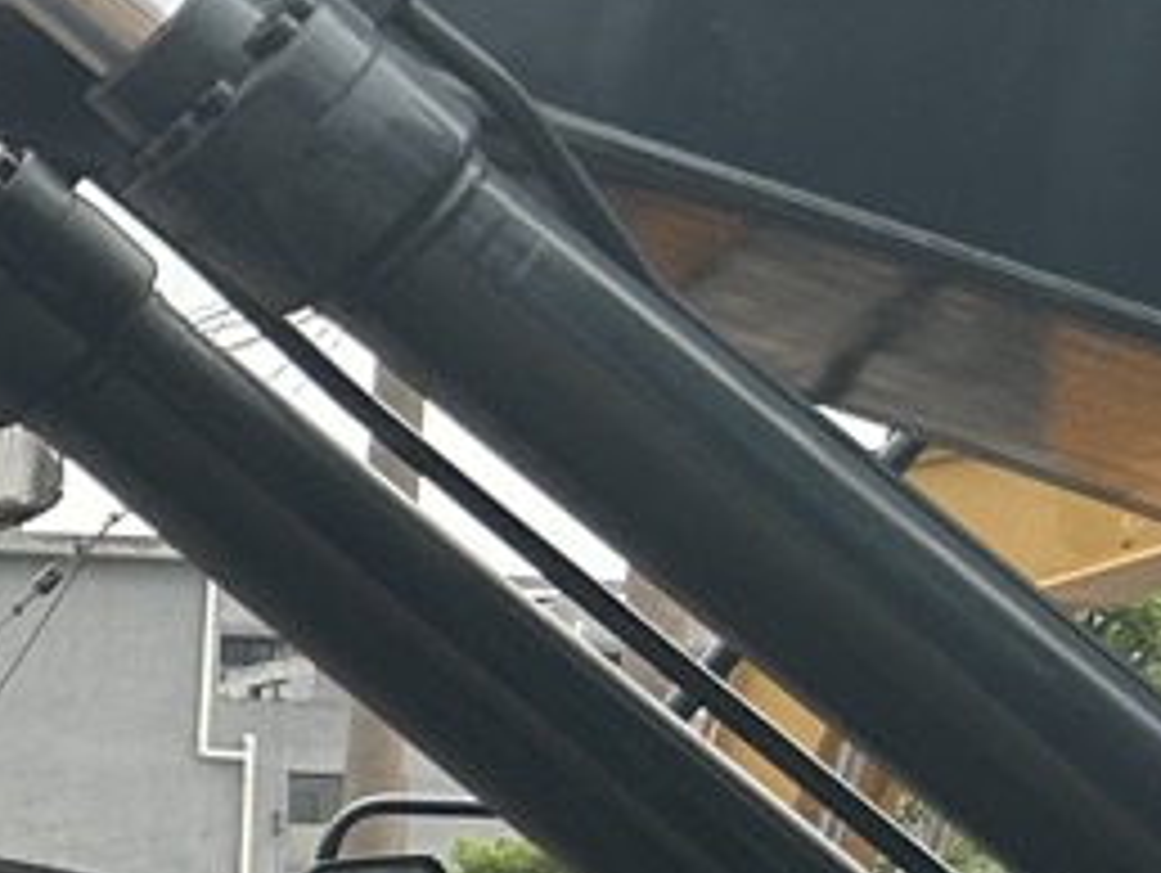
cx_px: -2205
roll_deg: -2.0
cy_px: 945
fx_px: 5405
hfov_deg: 9.7
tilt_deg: +0.6
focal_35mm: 161
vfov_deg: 9.2
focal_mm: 5.7
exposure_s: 1/414
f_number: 1.5
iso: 50
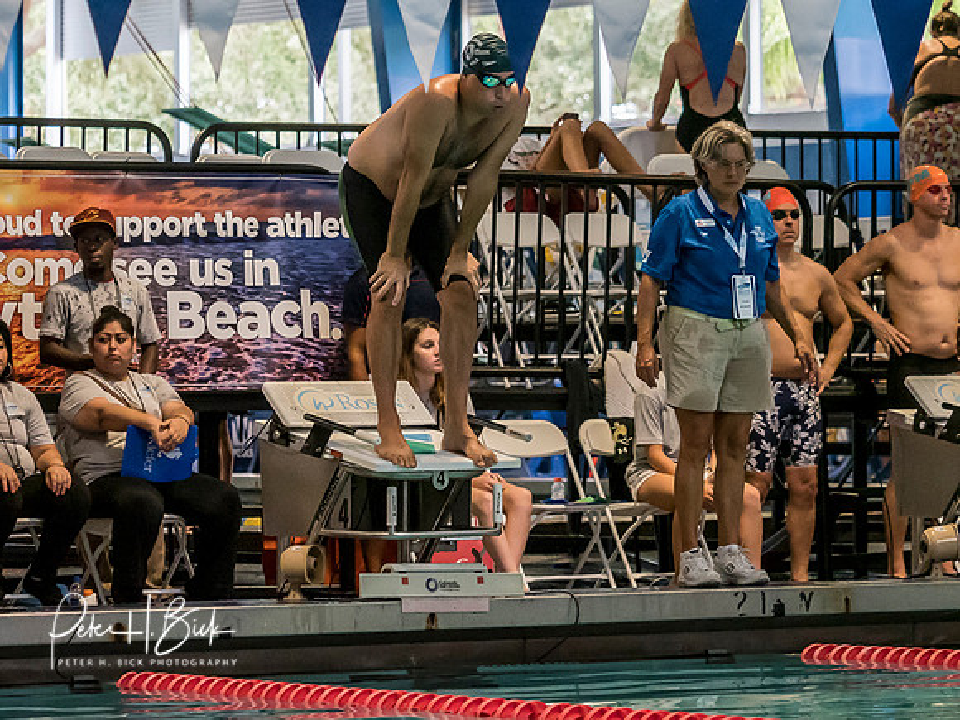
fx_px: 5967
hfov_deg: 9.2
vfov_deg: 6.9
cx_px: 477
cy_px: 200
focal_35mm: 215
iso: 3200
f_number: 2.8
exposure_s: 1/1000
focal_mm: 67
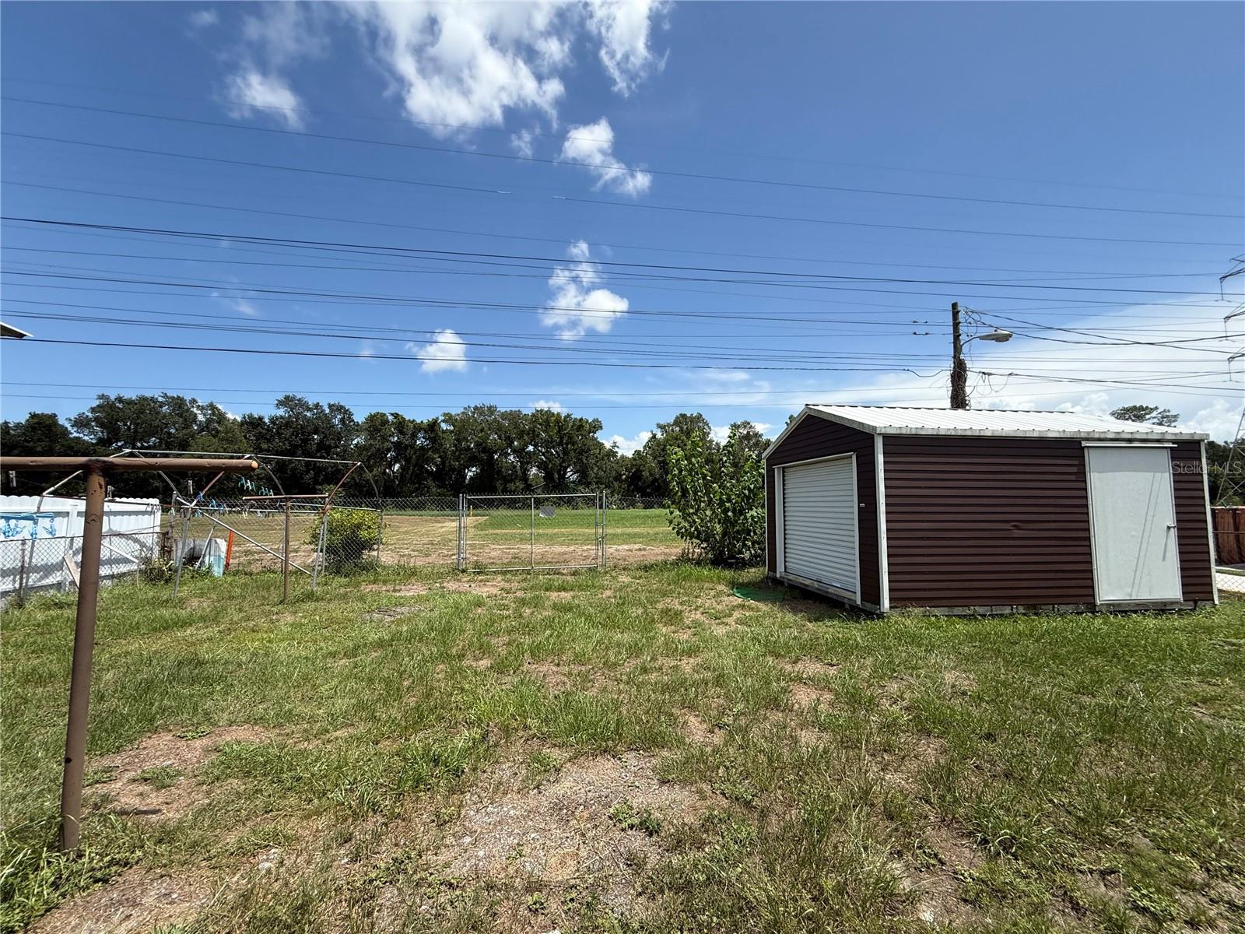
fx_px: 504
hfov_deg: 102.1
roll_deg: +0.5
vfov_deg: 85.7
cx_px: 622
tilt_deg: +4.8
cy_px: 467
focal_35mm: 14
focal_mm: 2.22
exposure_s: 1/2024
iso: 50
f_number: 2.2
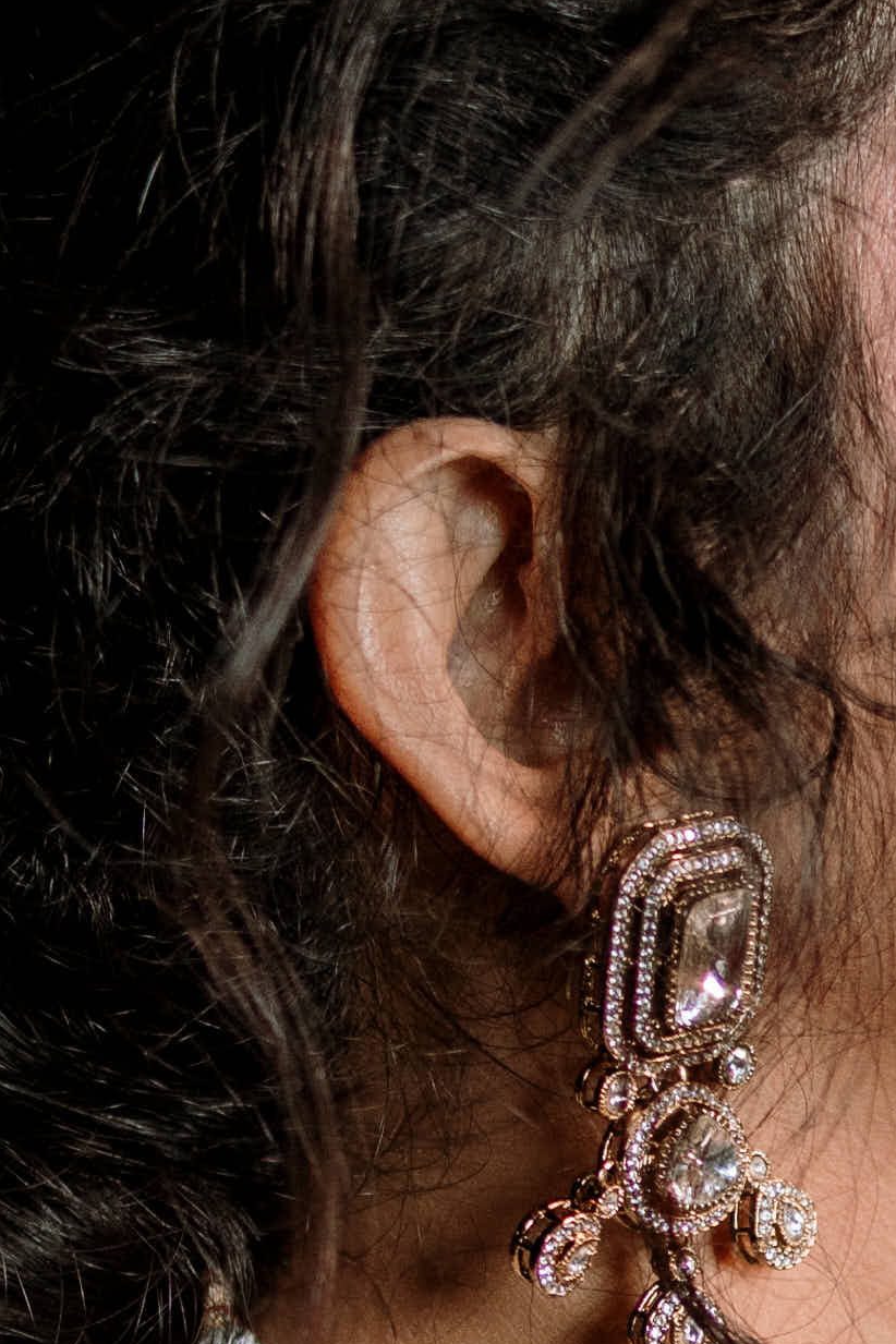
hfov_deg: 6.7
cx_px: 1603
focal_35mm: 199
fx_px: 7429
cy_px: 1332
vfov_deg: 10.3
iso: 320
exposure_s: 1/200
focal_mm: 35
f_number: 2.2
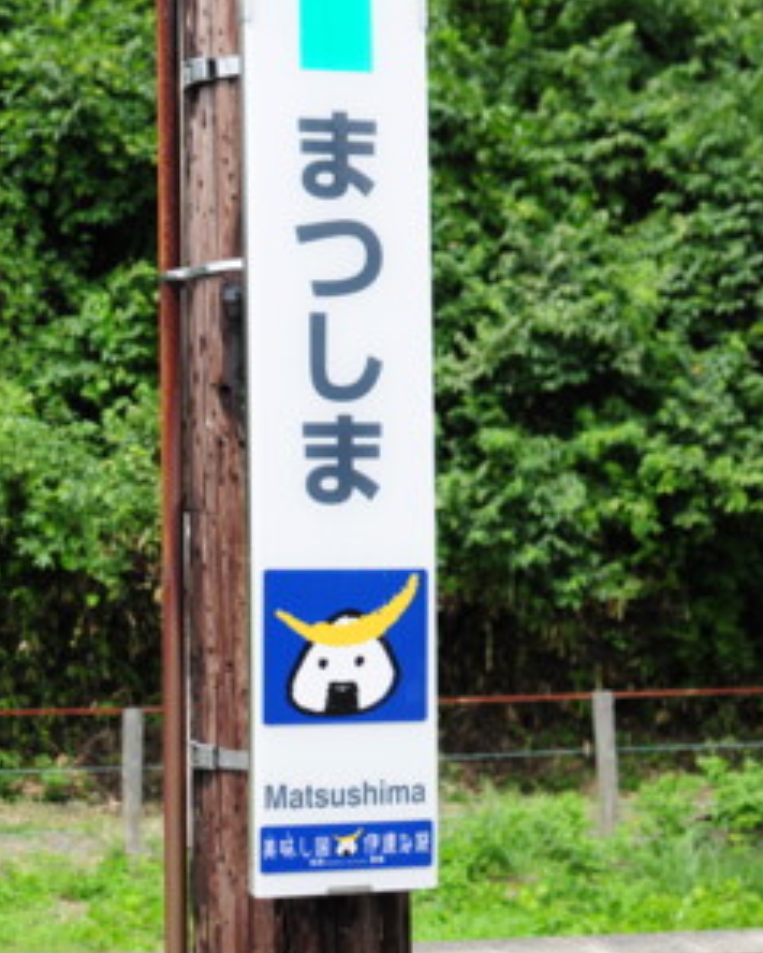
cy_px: 478
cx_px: 52
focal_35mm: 75
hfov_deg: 20.1
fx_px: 2108
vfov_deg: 25.5
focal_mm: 35
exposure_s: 1/640
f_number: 5.6
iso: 250
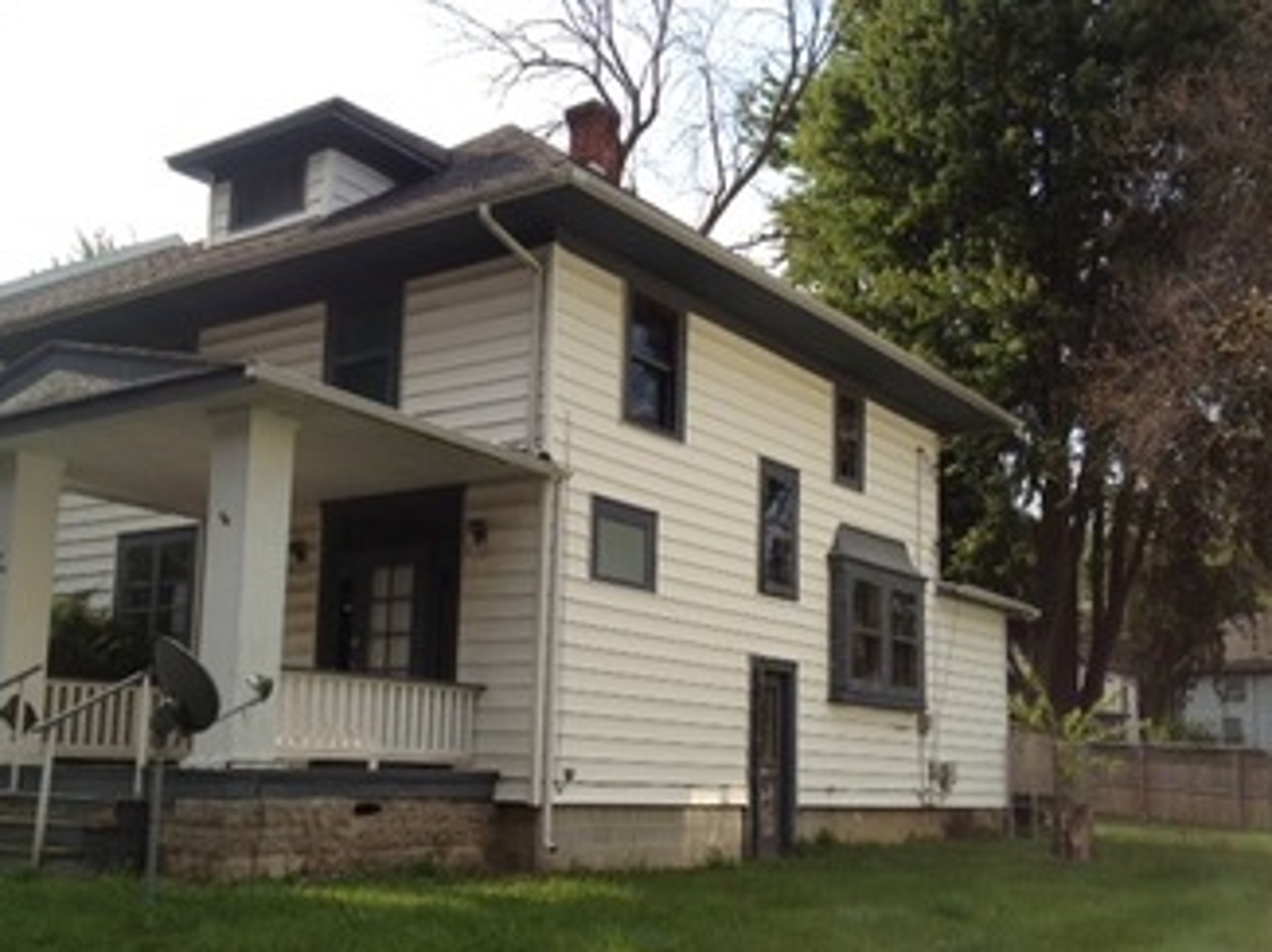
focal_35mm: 43
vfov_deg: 33.5
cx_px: 581
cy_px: 554
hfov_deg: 43.8
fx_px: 1579
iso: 50
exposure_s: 1/920
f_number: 2.4
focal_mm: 4.28
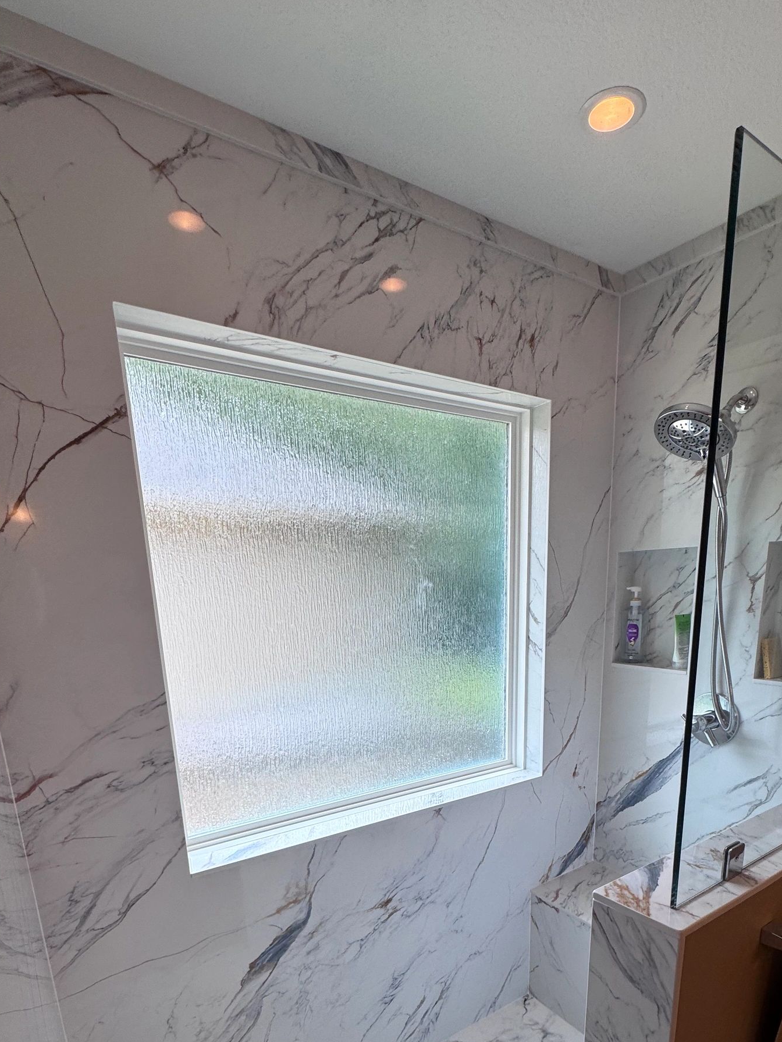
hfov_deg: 65.8
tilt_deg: -15.0
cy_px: 739
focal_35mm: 20
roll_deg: +1.5
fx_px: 602
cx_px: 429
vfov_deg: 77.5
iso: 40
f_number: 2.2
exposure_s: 1/218
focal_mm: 2.22
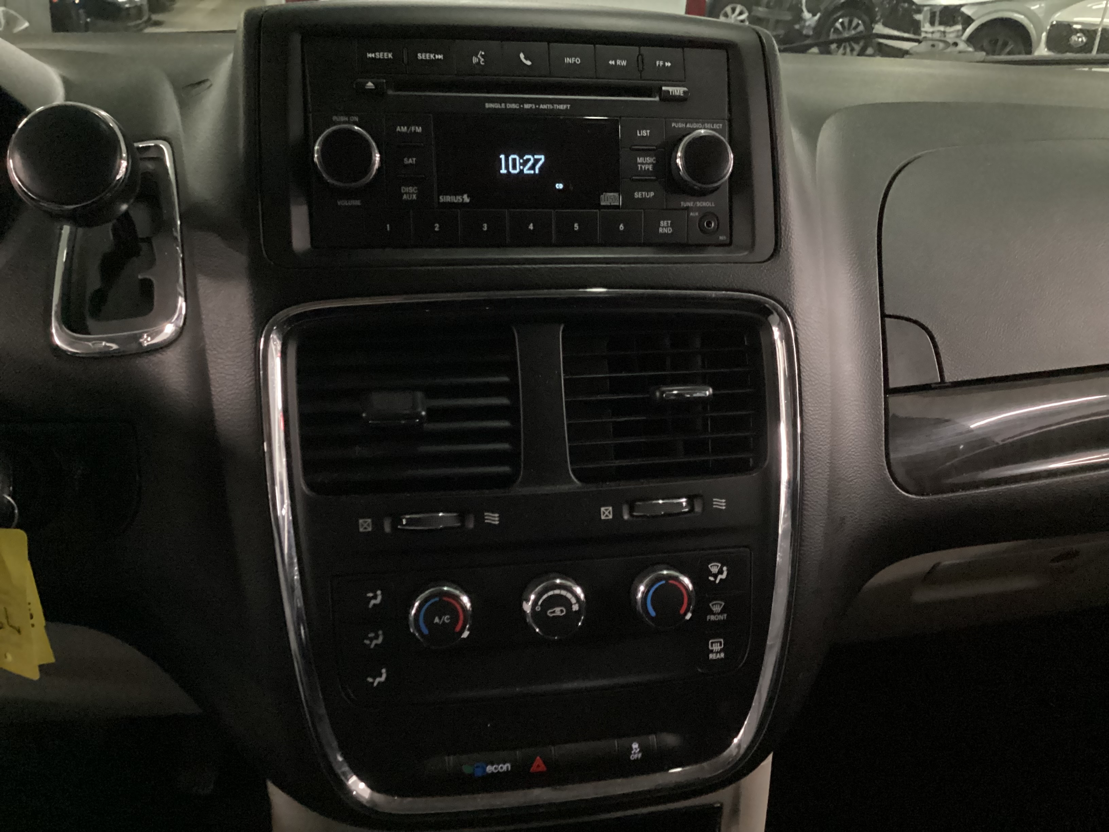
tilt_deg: -25.4
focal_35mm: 31
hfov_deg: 58.4
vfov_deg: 45.4
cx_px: 554
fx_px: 993
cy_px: 416
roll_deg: -3.0
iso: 800
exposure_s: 1/20
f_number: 2.4
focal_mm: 3.3
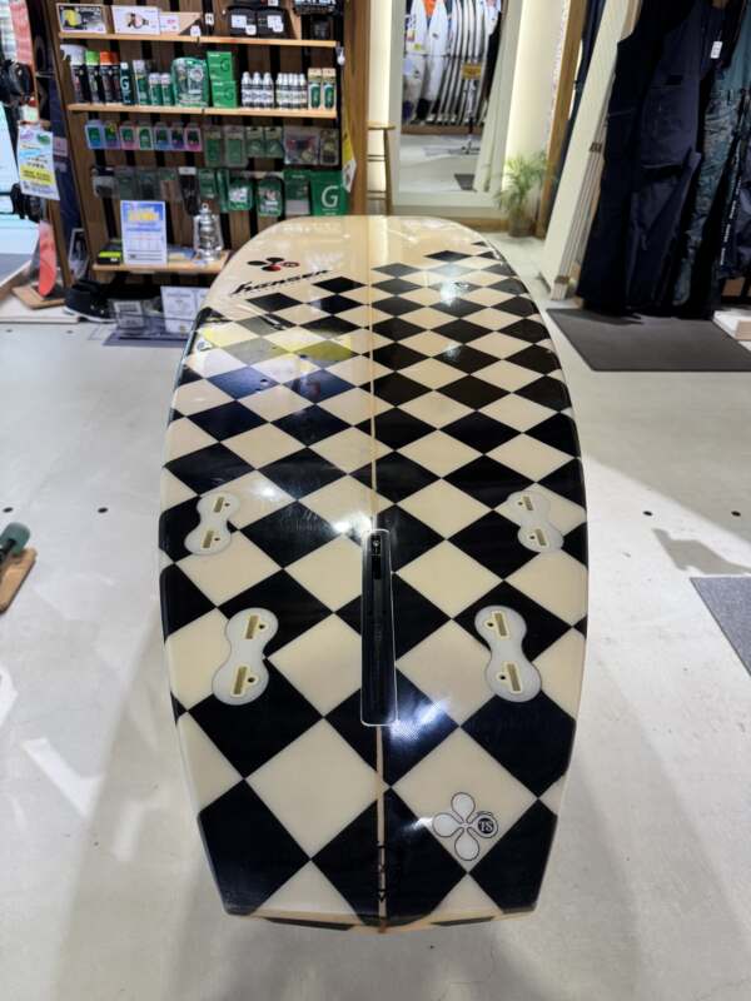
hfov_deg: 56.8
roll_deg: -0.7
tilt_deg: -32.5
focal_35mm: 24
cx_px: 376
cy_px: 500
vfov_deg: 71.6
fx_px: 694
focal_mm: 6.76
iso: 160
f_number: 1.78
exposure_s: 1/120
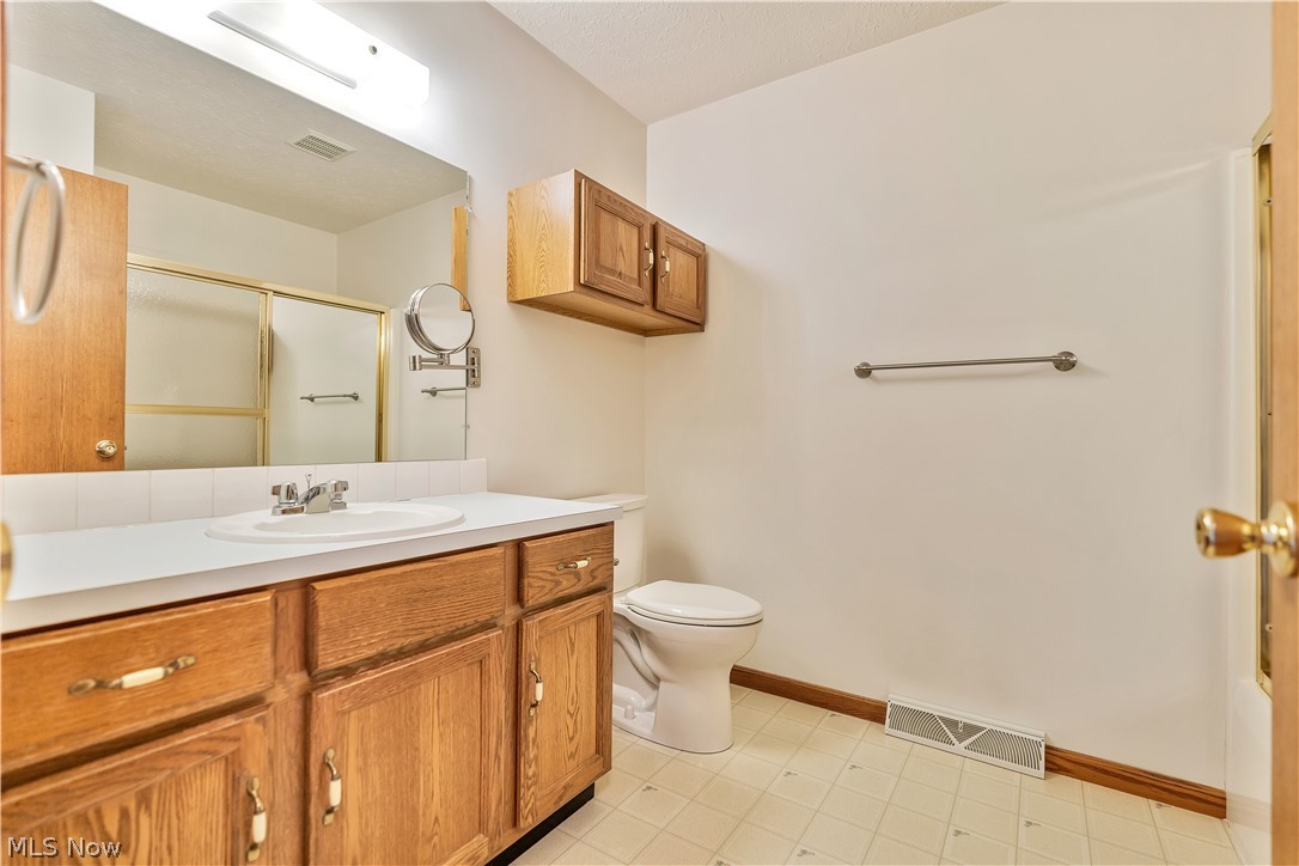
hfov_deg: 96.7
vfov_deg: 73.7
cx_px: 650
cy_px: 433
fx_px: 577
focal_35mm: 16
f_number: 2.8
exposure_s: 1/40
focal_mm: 16
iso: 400
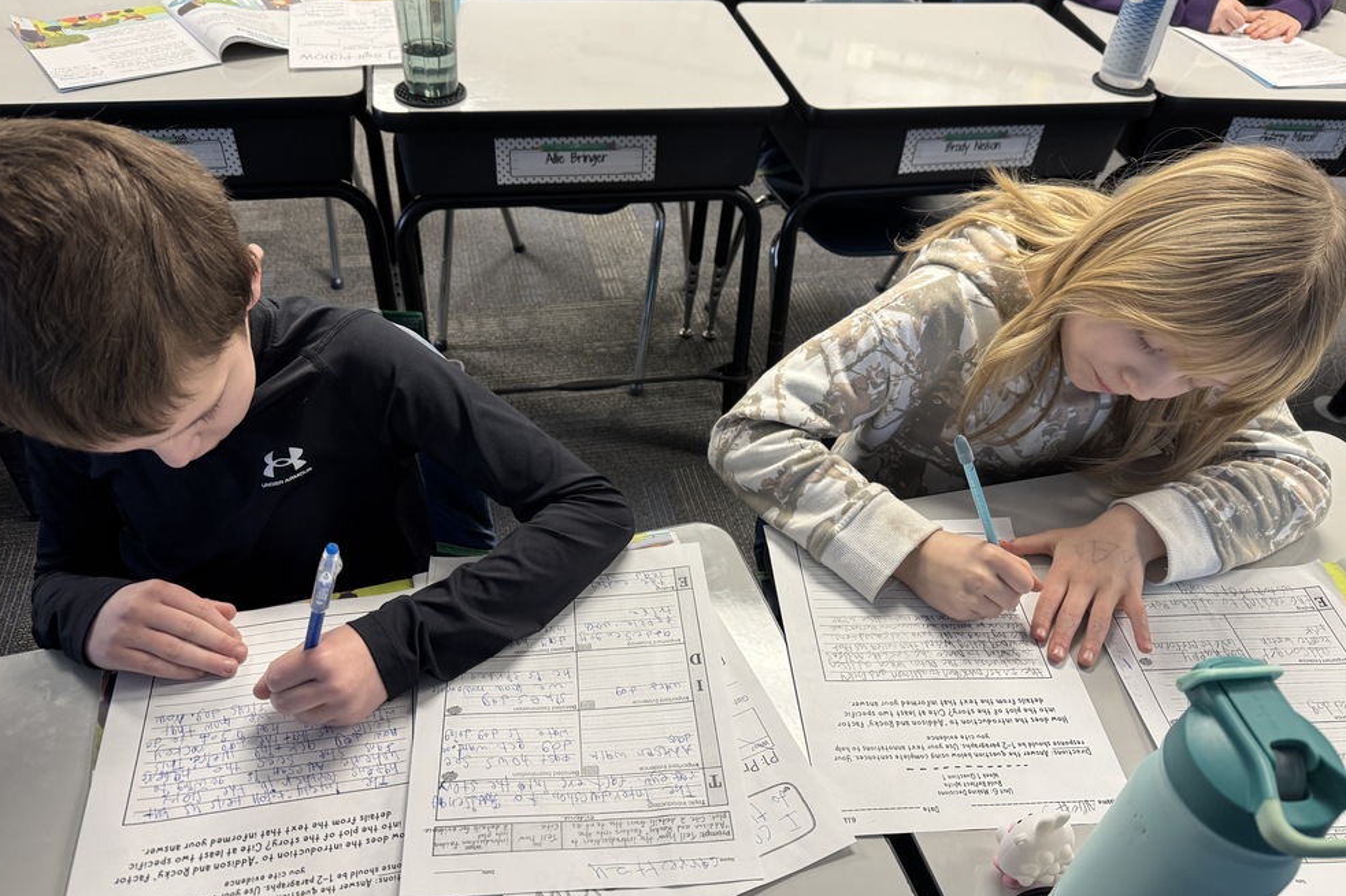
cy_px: 462
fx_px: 972
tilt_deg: -43.3
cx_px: 689
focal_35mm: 26
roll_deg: -5.4
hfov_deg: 69.4
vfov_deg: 49.5
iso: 160
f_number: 1.78
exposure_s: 1/60
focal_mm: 6.76
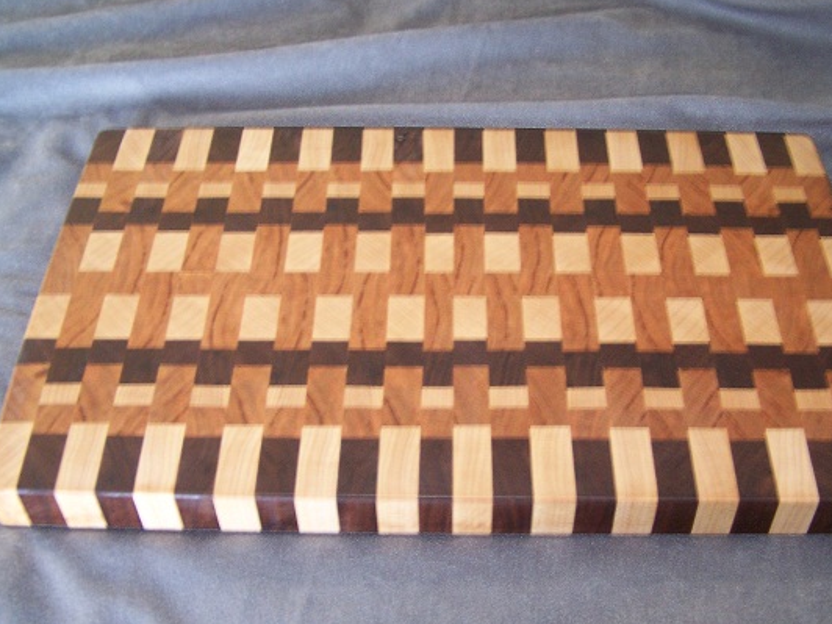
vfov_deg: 31.5
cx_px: 469
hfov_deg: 41.2
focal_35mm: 46
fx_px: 1106
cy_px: 334
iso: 140
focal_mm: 6.3
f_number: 2.8
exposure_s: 1/2
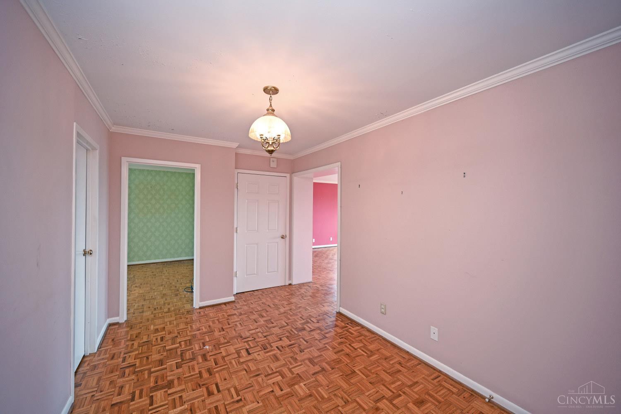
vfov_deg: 81.2
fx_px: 241
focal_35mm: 14
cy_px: 207
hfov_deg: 104.3
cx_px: 310
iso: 320
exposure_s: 1/60
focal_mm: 14
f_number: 4
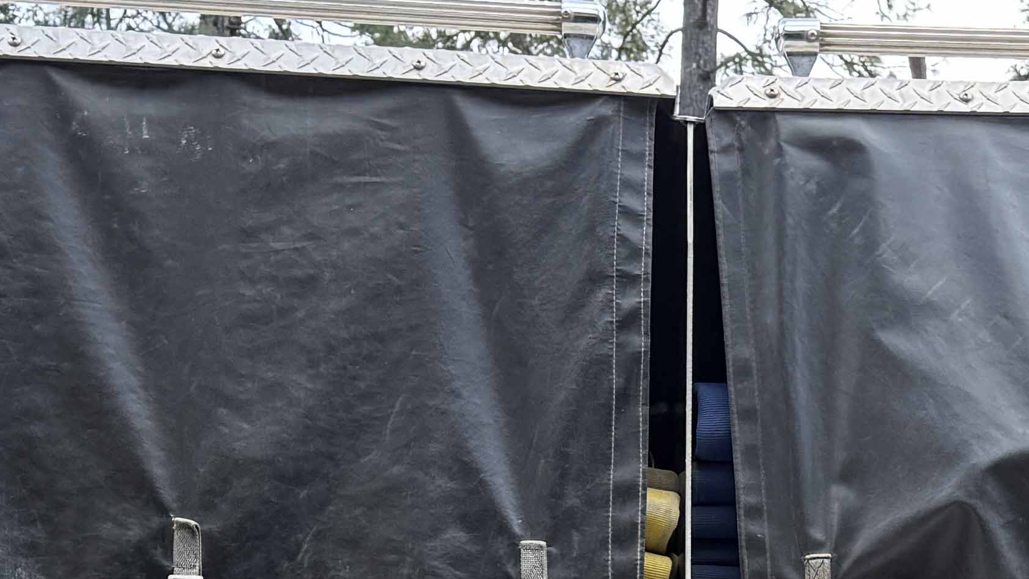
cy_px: 1165
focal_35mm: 89
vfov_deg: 12.1
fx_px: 2428
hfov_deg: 23.7
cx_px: 740
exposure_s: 1/294
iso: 80
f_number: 1.78
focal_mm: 6.76
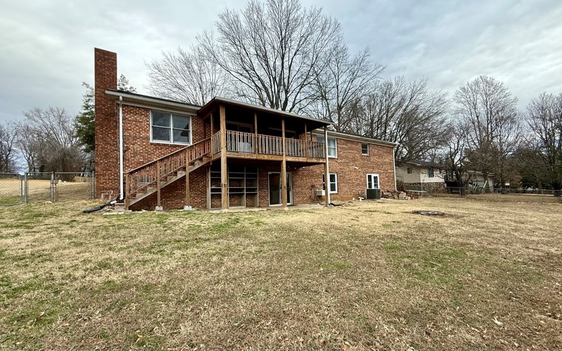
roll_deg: +2.0
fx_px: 230
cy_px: 183
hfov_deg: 101.5
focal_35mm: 15
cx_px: 281
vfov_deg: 74.7
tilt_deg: +2.6
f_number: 2.2
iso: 50
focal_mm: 2.22
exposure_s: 1/200
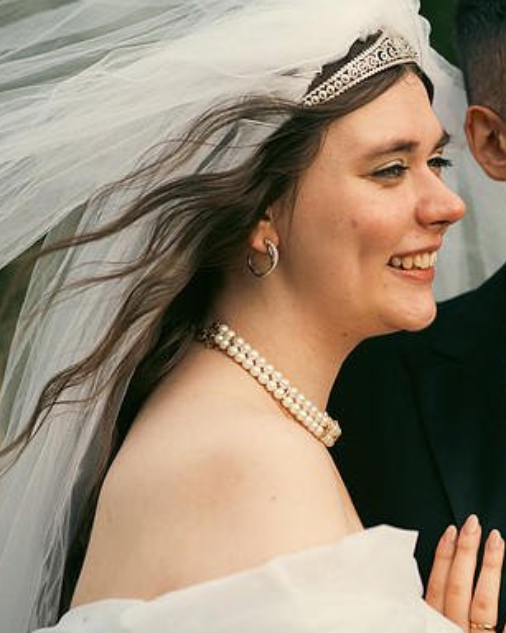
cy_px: 317
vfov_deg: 8.8
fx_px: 4120
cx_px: 414
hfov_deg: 7.0
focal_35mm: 220
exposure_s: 1/200
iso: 320
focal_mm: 155
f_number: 3.5
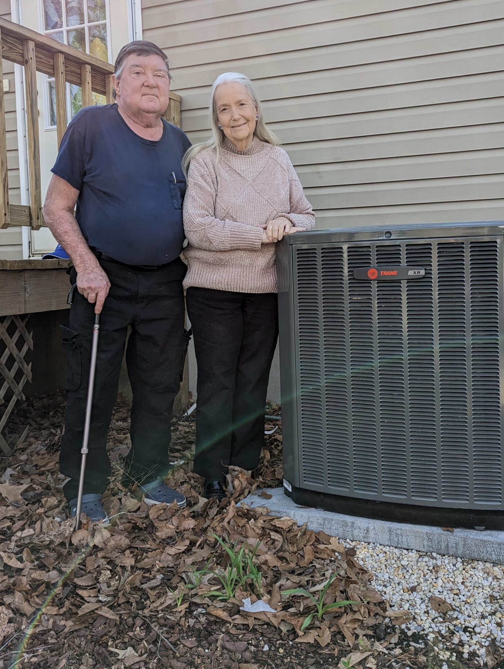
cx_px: 290
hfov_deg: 42.9
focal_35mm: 33
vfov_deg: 55.1
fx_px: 639
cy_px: 290
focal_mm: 6.81
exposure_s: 1/347
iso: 26
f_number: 1.85
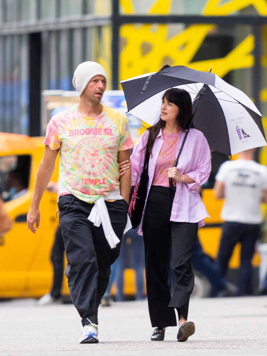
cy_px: 198
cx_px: 134
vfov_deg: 4.6
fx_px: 4463
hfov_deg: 3.4
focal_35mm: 434
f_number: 2.8
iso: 100
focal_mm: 400
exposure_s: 1/500
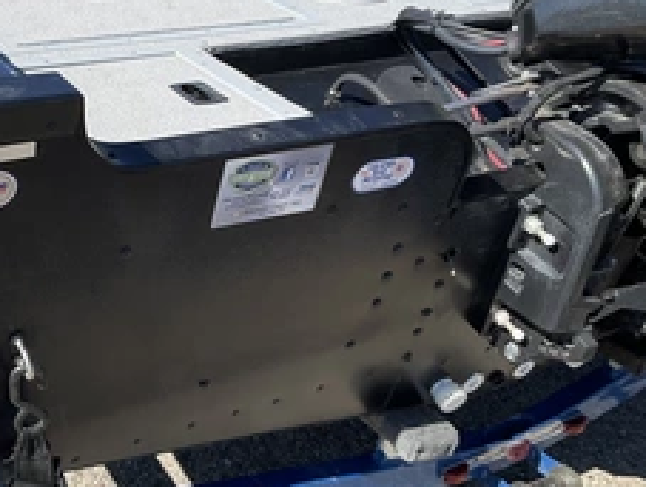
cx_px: 137
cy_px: 182
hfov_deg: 36.3
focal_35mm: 51
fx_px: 953
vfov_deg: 28.5
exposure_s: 1/1311
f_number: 1.8
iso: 25
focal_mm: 3
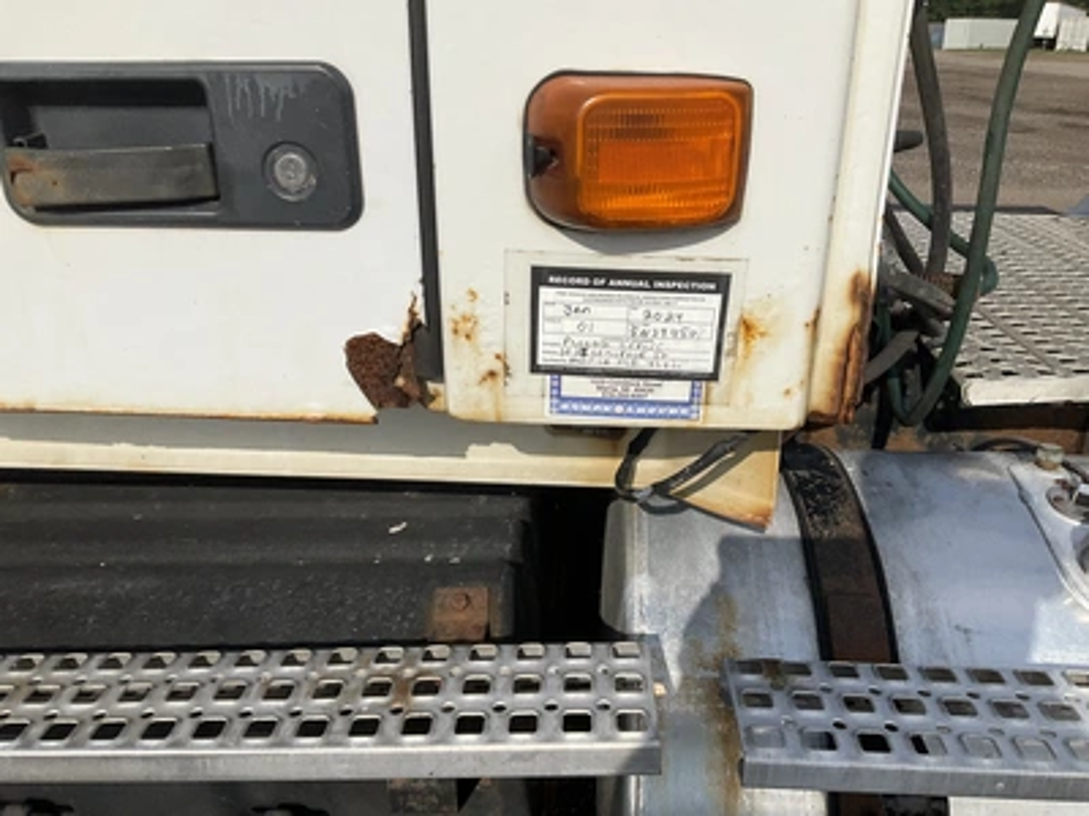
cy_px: 408
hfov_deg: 61.7
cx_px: 544
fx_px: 912
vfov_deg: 48.2
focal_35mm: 29
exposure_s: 1/4065
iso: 25
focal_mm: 3
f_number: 1.8
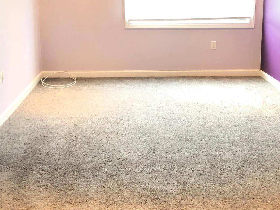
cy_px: 61
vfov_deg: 27.8
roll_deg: -0.2
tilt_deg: -10.1
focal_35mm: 52
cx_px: 162
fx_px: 421
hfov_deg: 36.7
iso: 100
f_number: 1.8
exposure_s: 1/13
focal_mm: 4
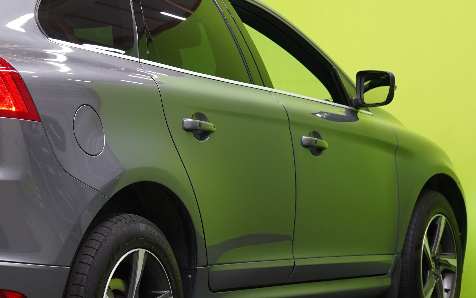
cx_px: 37
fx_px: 1582
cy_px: 163
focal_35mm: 122
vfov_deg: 10.7
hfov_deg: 16.8
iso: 400
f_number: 5
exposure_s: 1/25
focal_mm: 53
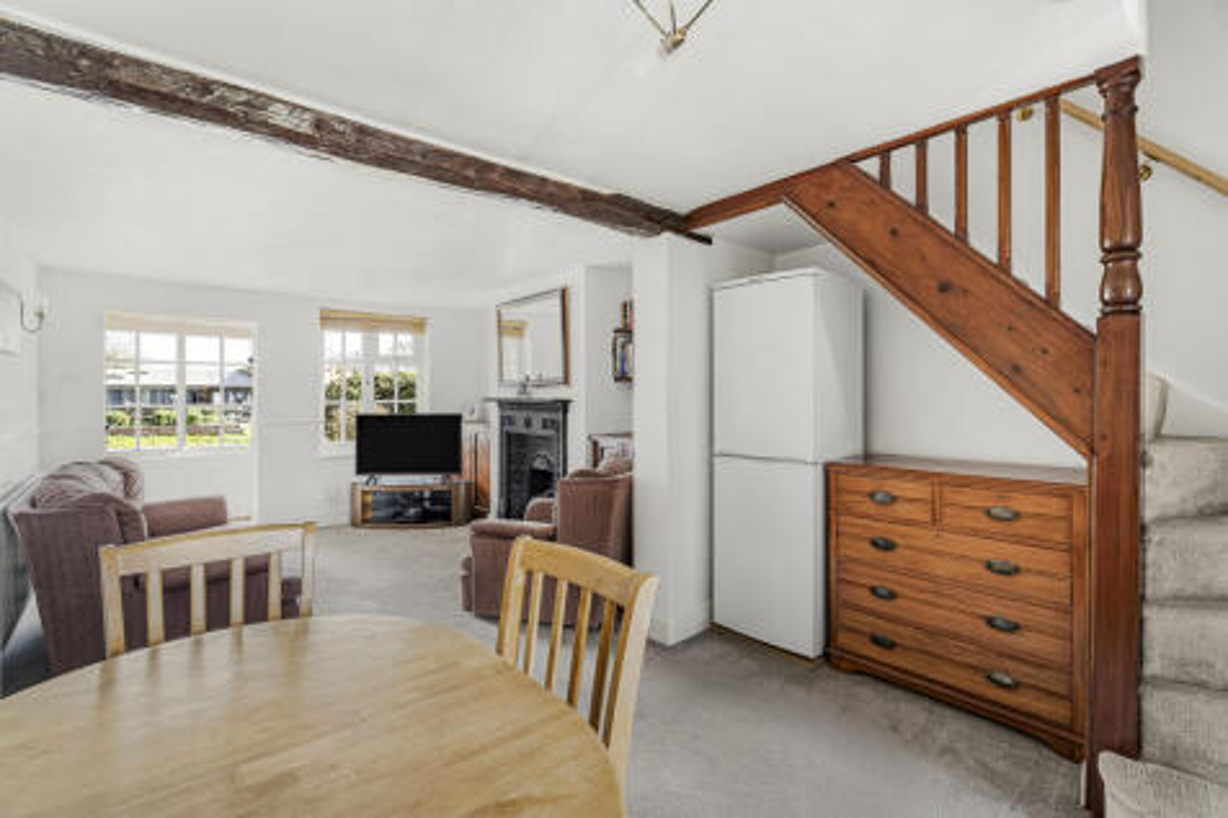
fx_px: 546
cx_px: 614
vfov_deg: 73.7
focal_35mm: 16
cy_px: 409
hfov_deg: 96.8
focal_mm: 16
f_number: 9
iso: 400
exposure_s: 1/1.67
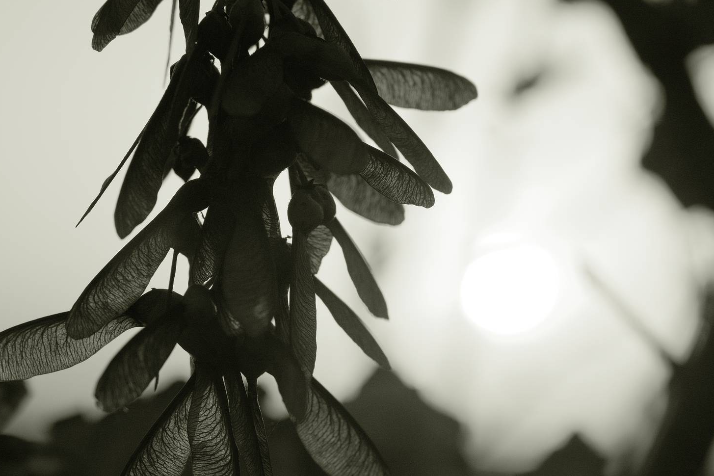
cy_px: 260
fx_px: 2618
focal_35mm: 132
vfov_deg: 10.4
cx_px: 324
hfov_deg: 15.5
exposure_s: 1/2700
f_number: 5
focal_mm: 80
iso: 640
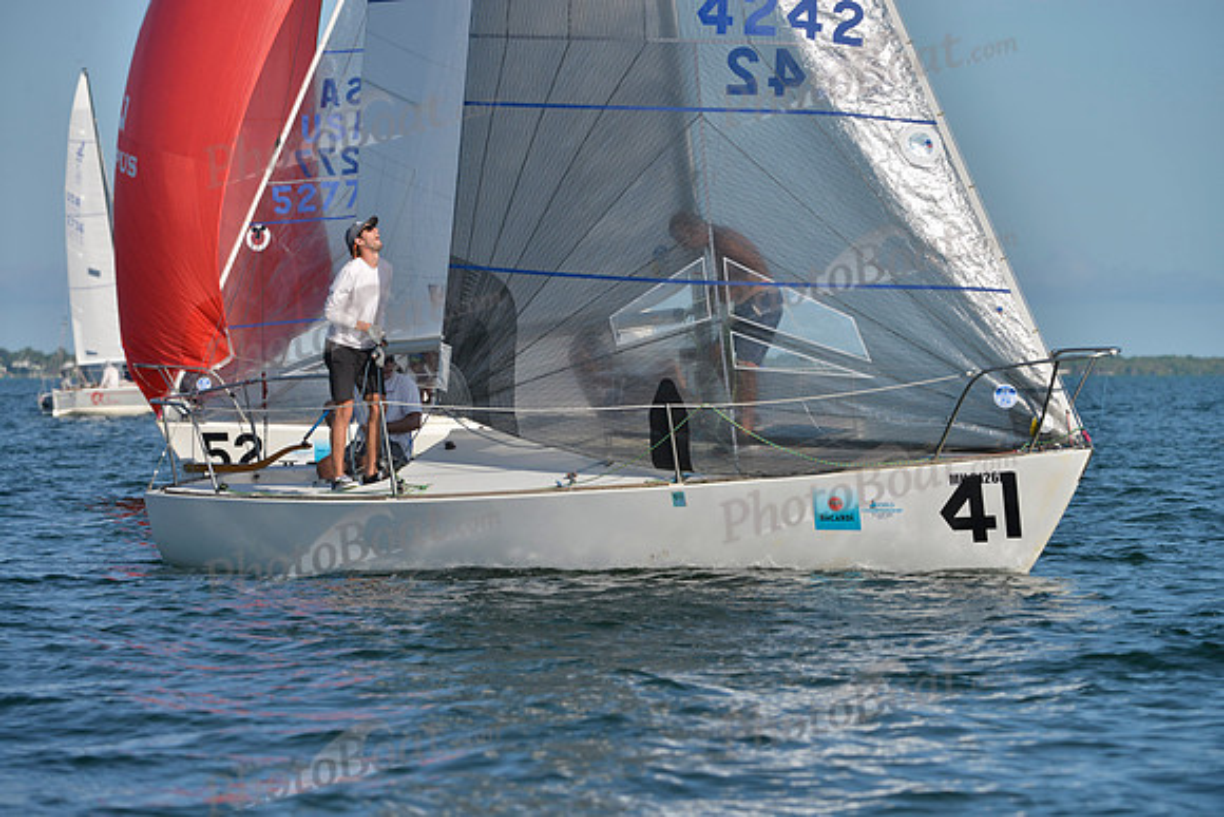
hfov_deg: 8.2
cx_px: 612
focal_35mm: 250
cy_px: 408
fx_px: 8502
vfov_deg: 5.5
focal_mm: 250
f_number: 8
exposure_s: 1/1000
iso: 200
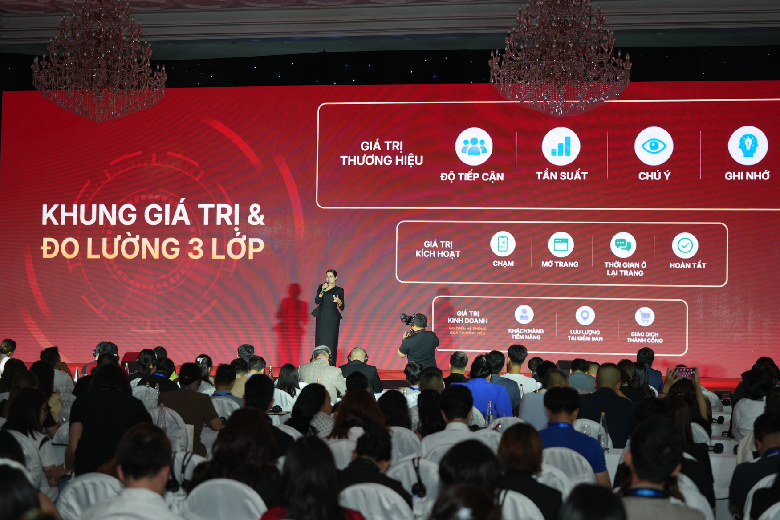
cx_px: 390
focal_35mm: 70
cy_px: 260
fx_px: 1517
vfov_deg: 19.5
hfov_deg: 28.8
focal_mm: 70
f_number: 3.2
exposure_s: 1/250
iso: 1000
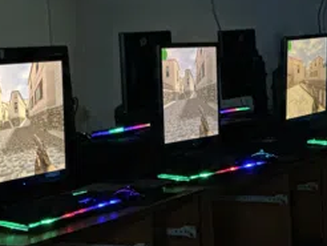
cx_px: 225
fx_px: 1182
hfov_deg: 15.7
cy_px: 140
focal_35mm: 125
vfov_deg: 11.9
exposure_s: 1/14
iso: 1250
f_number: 2.8
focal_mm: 9
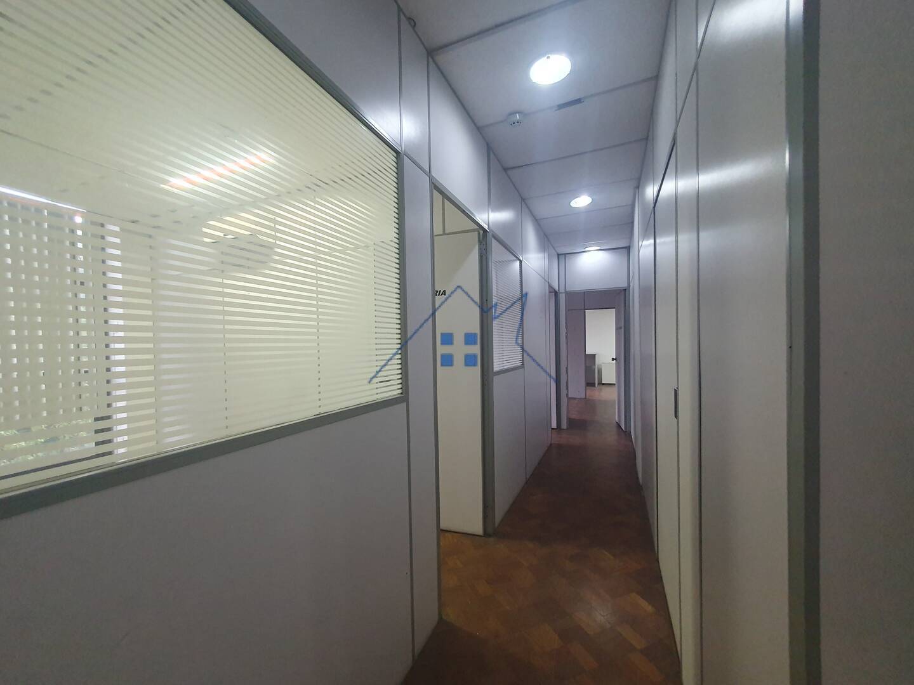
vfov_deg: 89.9
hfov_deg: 106.2
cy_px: 342
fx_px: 343
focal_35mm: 13
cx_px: 457
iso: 400
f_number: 2.2
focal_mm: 1.8
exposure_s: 1/40
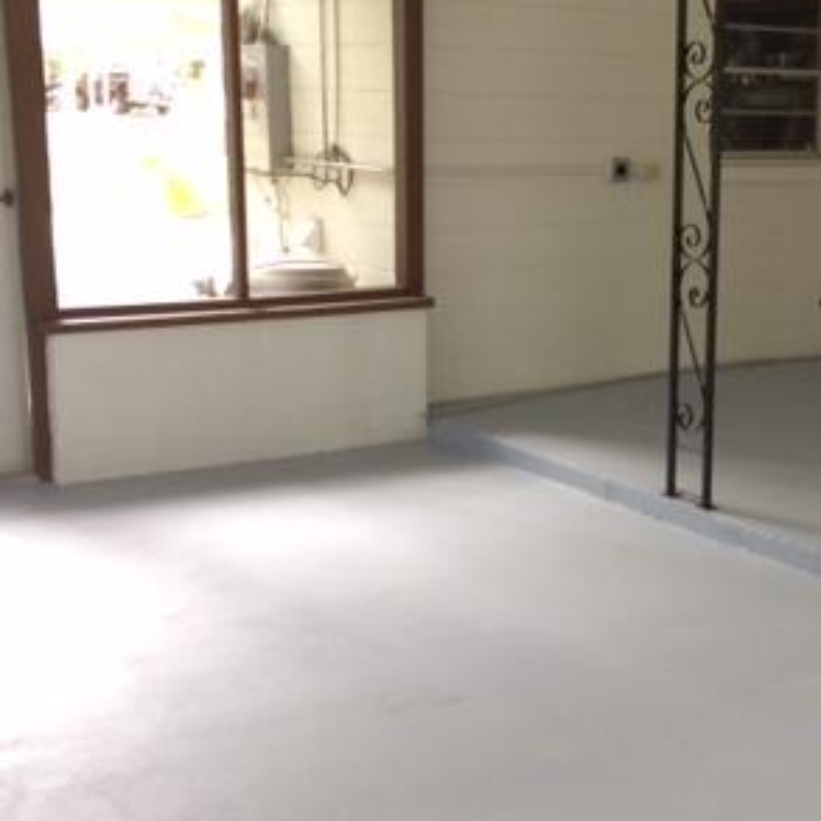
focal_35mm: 56
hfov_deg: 29.9
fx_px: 1503
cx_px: 650
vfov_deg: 30.6
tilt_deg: -10.7
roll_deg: -0.2
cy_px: 426
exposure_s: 1/30
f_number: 2.2
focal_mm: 4.15
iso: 64
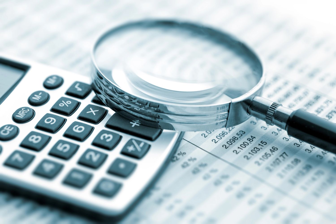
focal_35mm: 84
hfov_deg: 24.2
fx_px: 784
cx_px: 168
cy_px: 112
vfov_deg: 16.3
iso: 100
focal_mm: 56
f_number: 2
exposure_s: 1/60
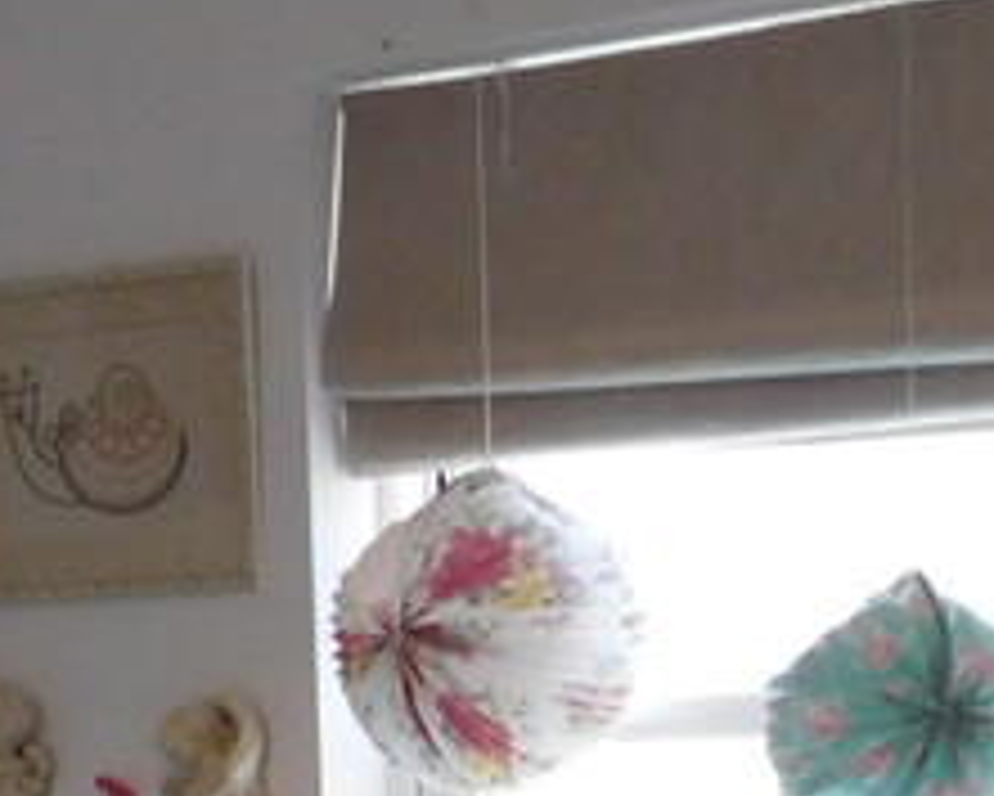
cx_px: 454
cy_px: 1210
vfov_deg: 13.9
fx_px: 3061
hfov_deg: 18.4
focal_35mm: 104
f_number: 3
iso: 400
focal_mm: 4
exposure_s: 1/100
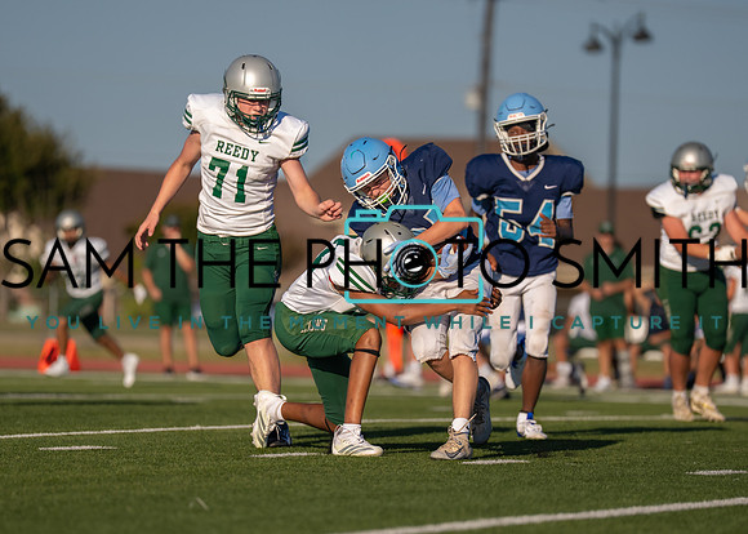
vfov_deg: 5.6
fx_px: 5445
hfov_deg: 7.9
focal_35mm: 256
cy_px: 319
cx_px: 374
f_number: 2.8
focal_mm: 200
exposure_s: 1/6400
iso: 250
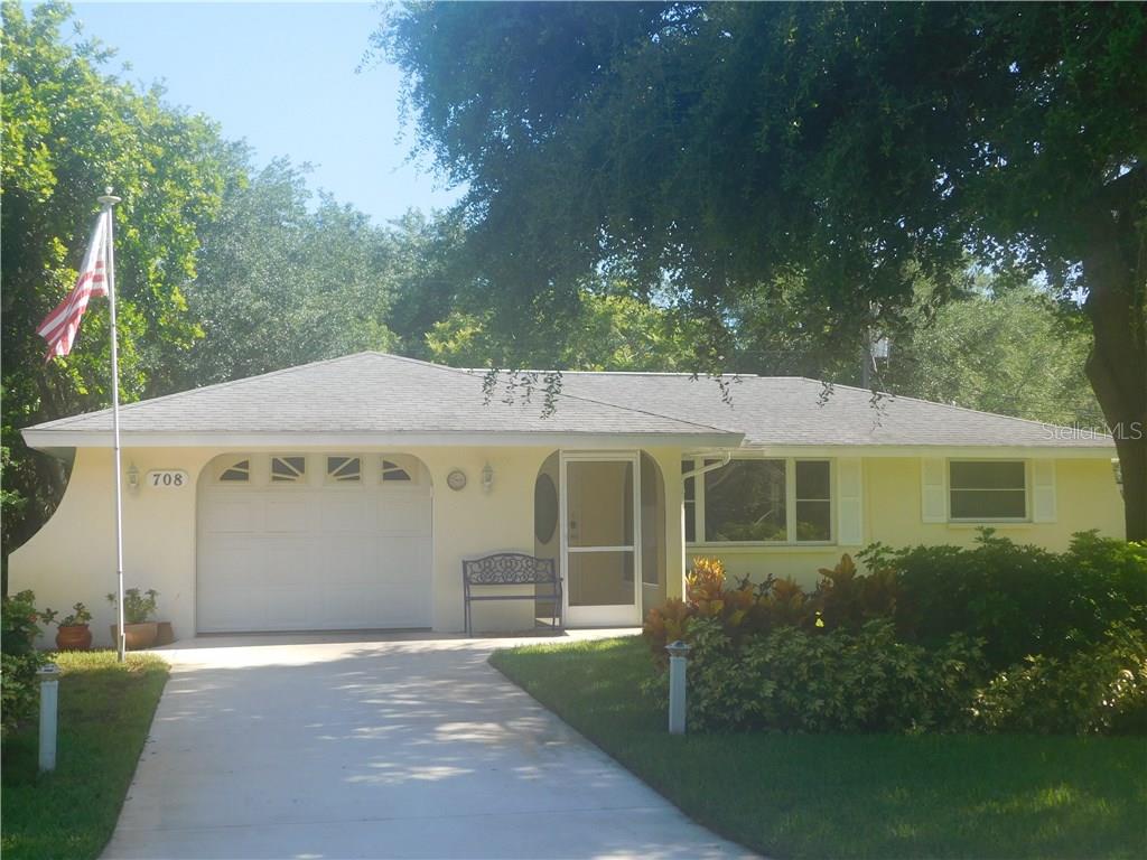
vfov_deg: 32.2
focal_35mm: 45
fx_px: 1491
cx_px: 574
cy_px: 430
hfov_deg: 42.1
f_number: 3.7
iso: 125
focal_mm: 8
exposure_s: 1/500
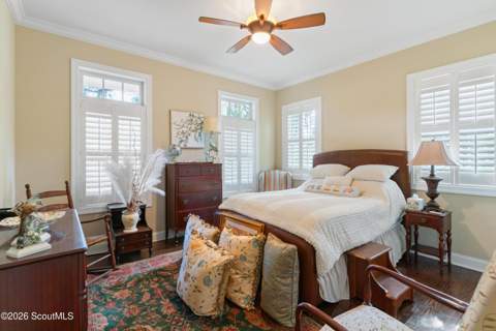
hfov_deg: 93.3
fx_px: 234
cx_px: 248
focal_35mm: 17
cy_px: 166
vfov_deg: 70.4
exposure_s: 1/3
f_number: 8
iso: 250
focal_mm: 17
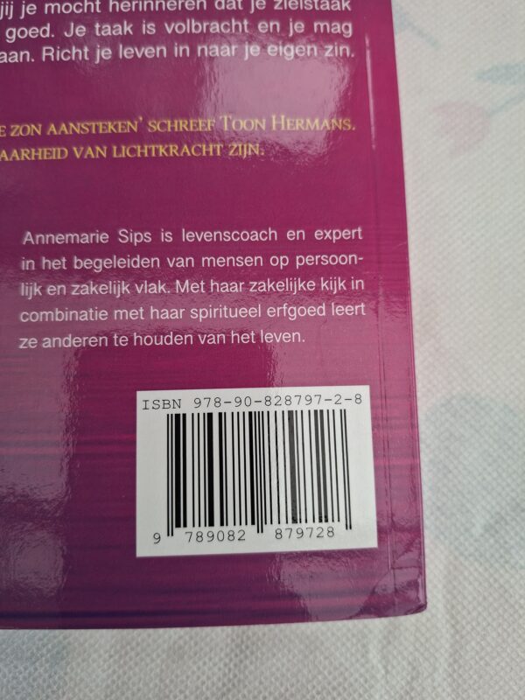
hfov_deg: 58.9
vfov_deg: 73.9
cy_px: 350
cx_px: 262
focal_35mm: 23
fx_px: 465
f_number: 1.8
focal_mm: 5.54
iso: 50
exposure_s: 1/256
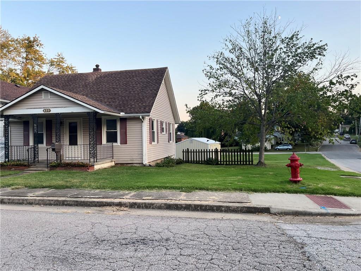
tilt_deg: -0.6
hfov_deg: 67.3
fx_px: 271
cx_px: 180
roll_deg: +2.1
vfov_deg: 53.1
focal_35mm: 26
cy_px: 136
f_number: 1.6
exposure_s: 1/307
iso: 50
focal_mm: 5.1
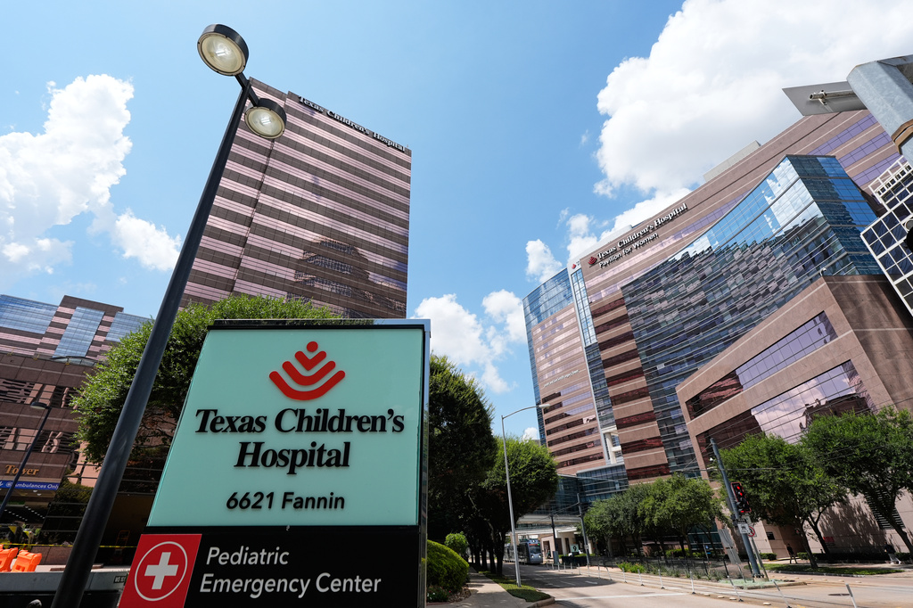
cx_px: 456
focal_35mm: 16
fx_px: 406
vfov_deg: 73.7
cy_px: 304
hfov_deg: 96.8
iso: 400
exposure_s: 1/5000
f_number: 4
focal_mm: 16
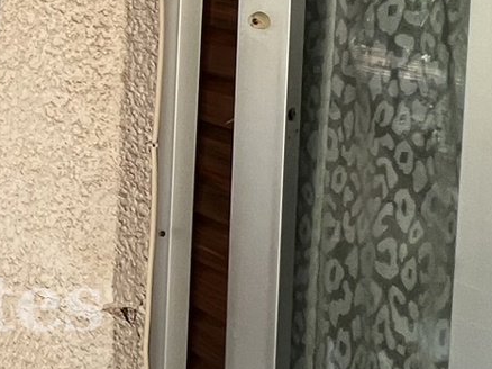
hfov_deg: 22.2
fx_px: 810
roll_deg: +0.1
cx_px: -372
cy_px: -105
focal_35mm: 57
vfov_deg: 22.9
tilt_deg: -4.2
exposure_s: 1/99
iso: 50
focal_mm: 1.57
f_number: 1.8
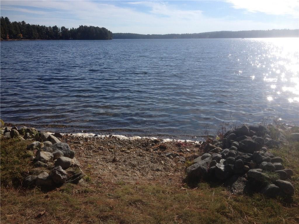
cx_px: 150
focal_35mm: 35
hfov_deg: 52.6
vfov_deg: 40.7
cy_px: 112
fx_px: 302
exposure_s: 1/2762
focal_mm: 4.28
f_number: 2.4
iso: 50
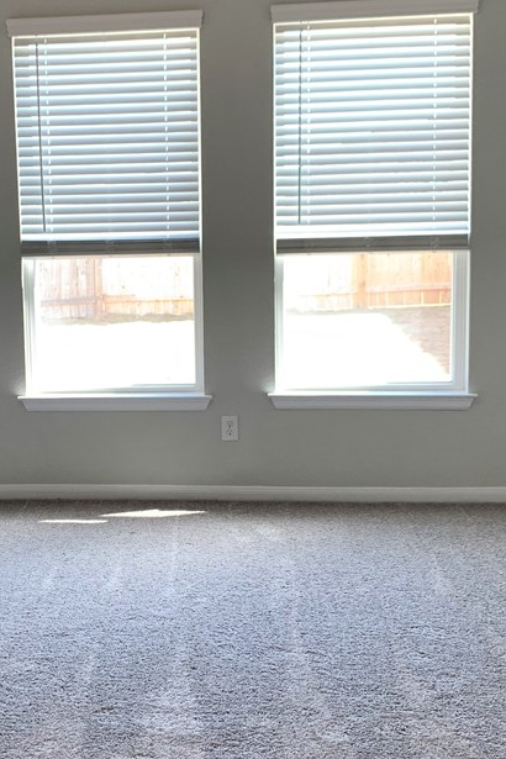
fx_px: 949
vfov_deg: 43.6
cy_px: 344
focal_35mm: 45
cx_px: 111
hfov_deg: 29.3
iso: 80
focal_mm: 4.25
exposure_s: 1/120
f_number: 1.8
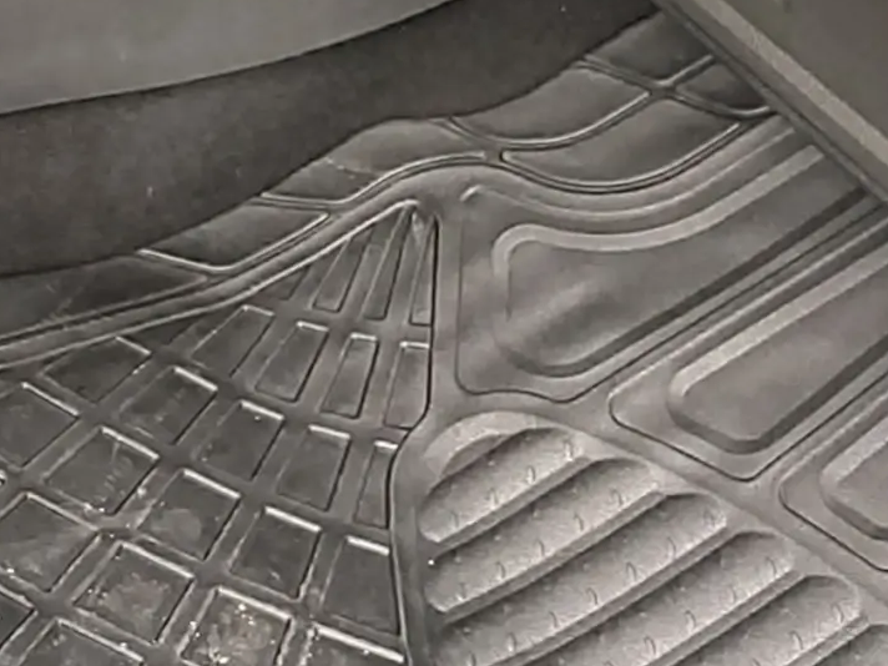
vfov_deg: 13.2
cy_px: -393
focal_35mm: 105
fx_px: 2694
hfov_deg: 15.7
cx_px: -764
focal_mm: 5.56
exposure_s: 1/130
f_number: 1.8
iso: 100
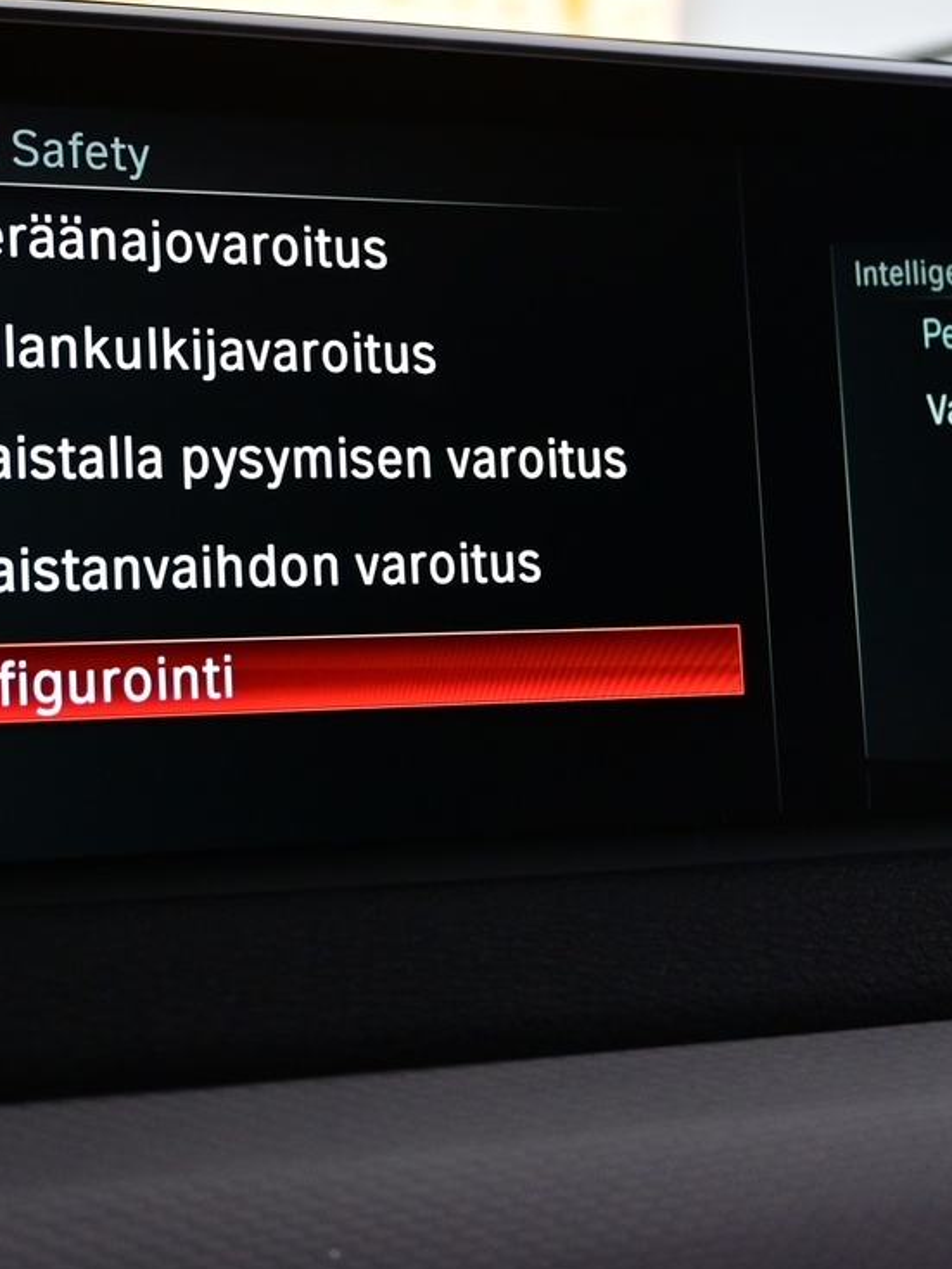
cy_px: 443
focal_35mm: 70
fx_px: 2565
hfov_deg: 21.0
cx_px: 432
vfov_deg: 27.6
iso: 900
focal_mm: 22
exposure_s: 1/40
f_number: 4
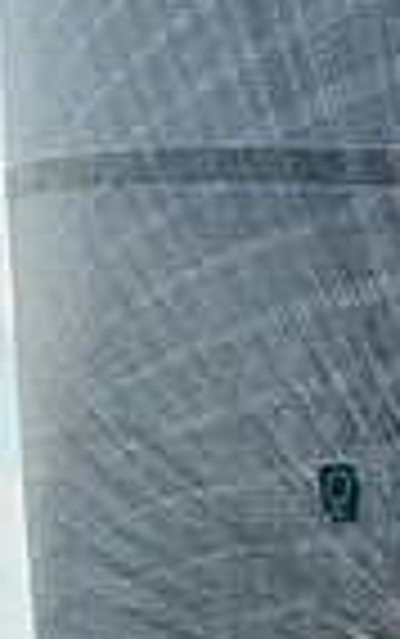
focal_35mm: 562
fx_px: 9783
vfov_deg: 3.7
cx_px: 1254
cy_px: 709
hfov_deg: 2.3
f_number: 10
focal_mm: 135
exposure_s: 1/1250
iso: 250
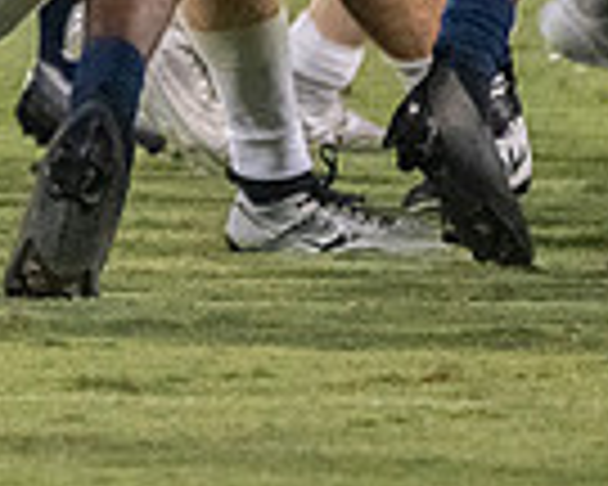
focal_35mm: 2101
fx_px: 37806
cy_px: -462
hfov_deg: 0.9
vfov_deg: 0.7
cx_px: -444
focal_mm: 400
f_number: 5.6
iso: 10000
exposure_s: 1/1000
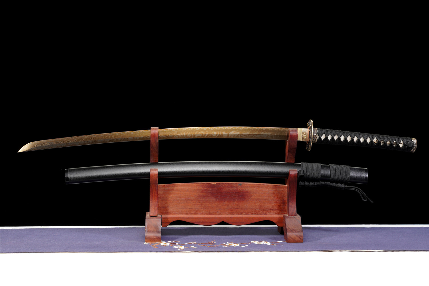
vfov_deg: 22.3
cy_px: 143
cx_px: 214
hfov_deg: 32.9
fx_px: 726
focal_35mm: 61
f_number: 7.1
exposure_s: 1/160
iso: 100
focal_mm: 40.6
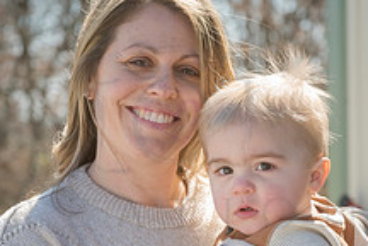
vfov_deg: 6.6
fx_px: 2106
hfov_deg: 10.0
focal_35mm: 206
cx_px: 179
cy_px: 273
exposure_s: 1/640
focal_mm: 99
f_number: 7.1
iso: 400
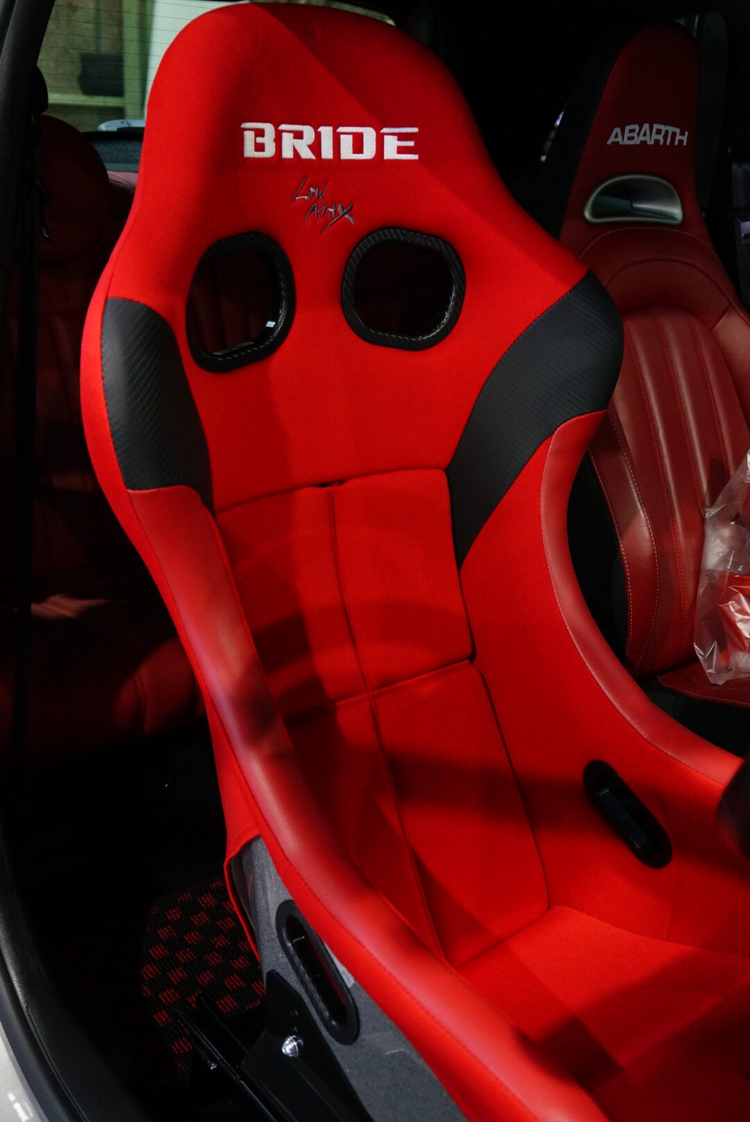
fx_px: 1076
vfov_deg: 55.1
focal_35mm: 34
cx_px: 375
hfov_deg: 38.4
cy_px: 561
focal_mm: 23
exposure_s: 1/60
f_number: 4
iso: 1600
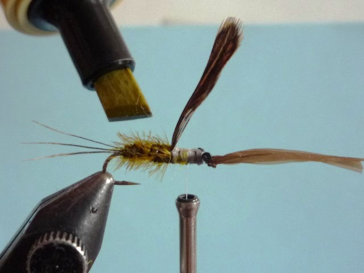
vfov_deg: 46.8
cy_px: 136
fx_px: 315
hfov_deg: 60.0
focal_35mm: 30
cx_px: 182
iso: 320
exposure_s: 1/30
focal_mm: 5.2
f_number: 3.3
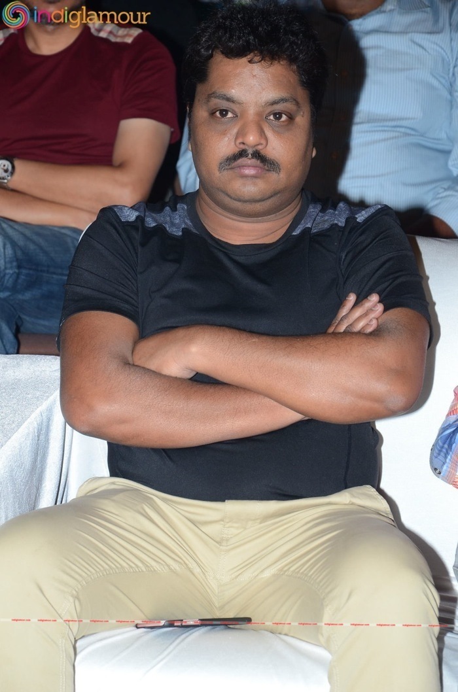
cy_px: 346
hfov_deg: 9.3
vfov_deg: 14.0
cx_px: 229
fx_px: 2820
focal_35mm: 147
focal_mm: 98
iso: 500
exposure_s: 1/125
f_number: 6.3
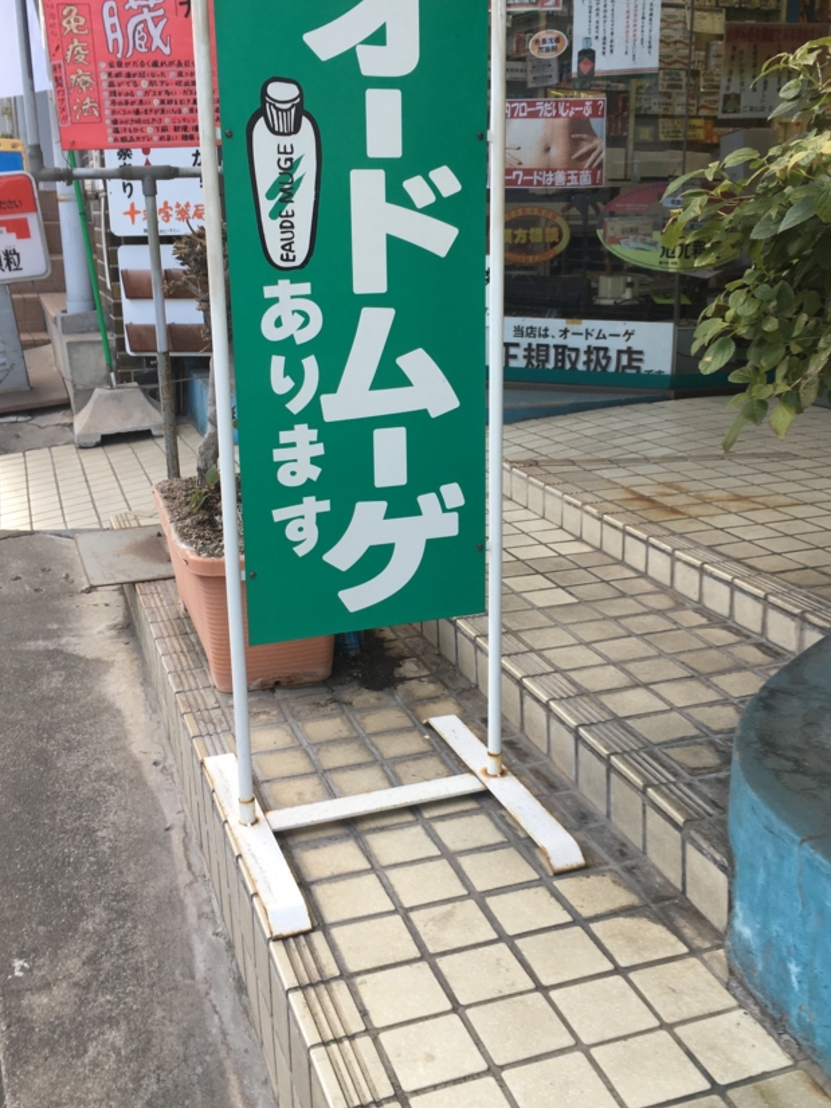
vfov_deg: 51.3
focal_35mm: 36
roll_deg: +0.0
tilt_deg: -14.7
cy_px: 516
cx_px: 413
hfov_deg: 39.7
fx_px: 1152
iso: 32
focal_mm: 4.15
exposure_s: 1/120
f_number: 2.2
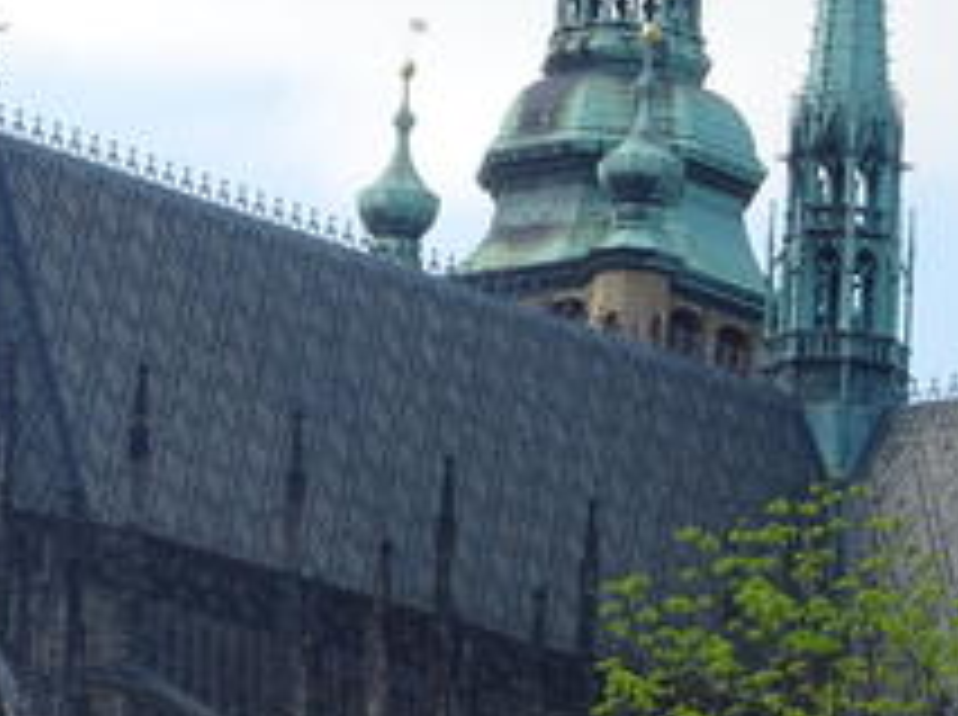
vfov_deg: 5.3
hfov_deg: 7.1
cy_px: 486
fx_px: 7736
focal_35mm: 280
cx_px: 589
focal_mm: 15.92
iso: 80
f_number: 5
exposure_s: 1/320
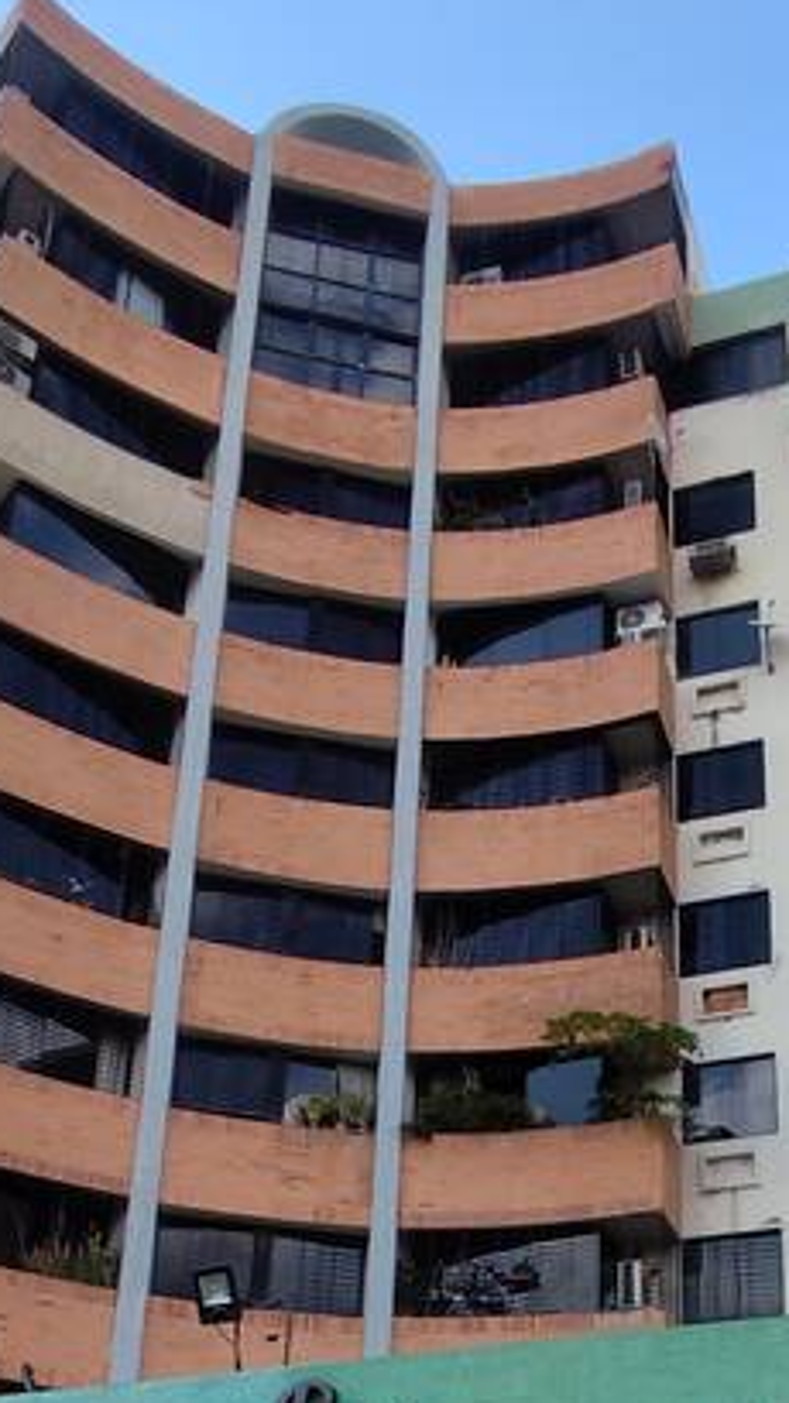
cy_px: 1328
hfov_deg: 25.6
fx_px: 1711
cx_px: 602
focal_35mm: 46
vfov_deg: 40.3
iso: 50
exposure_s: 1/659
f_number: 2.2
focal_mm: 1.65
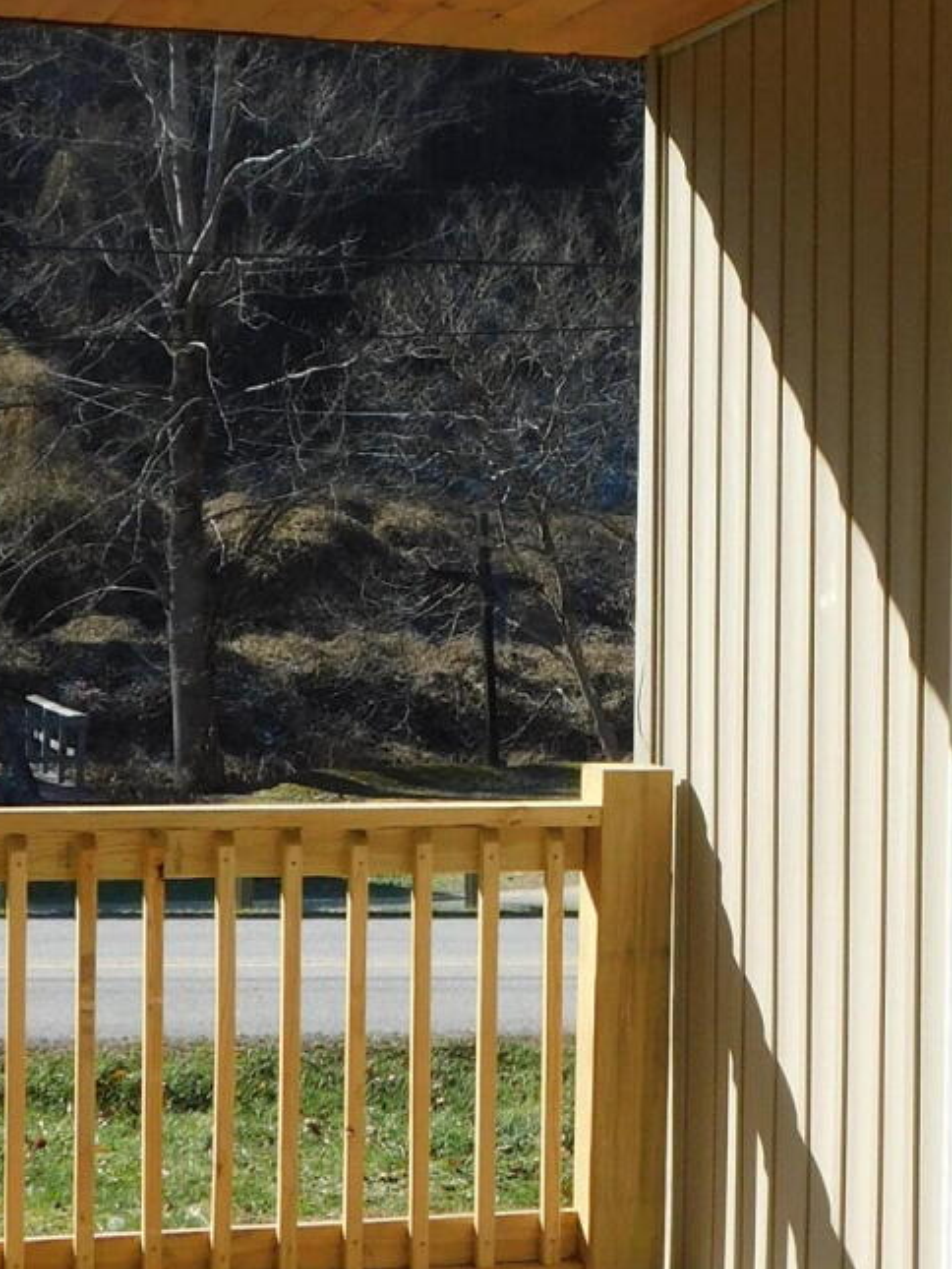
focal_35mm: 93
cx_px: 724
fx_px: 3409
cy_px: 500
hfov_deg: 15.8
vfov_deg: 21.1
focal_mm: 5.3
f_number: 3.2
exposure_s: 1/800
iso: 125
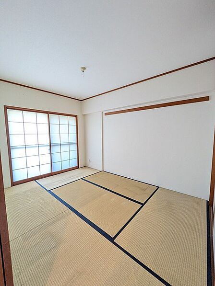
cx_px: 108
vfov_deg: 102.1
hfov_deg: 85.7
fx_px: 116
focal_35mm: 14
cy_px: 143
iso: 101
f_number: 2.2
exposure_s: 1/33.3
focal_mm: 1.83
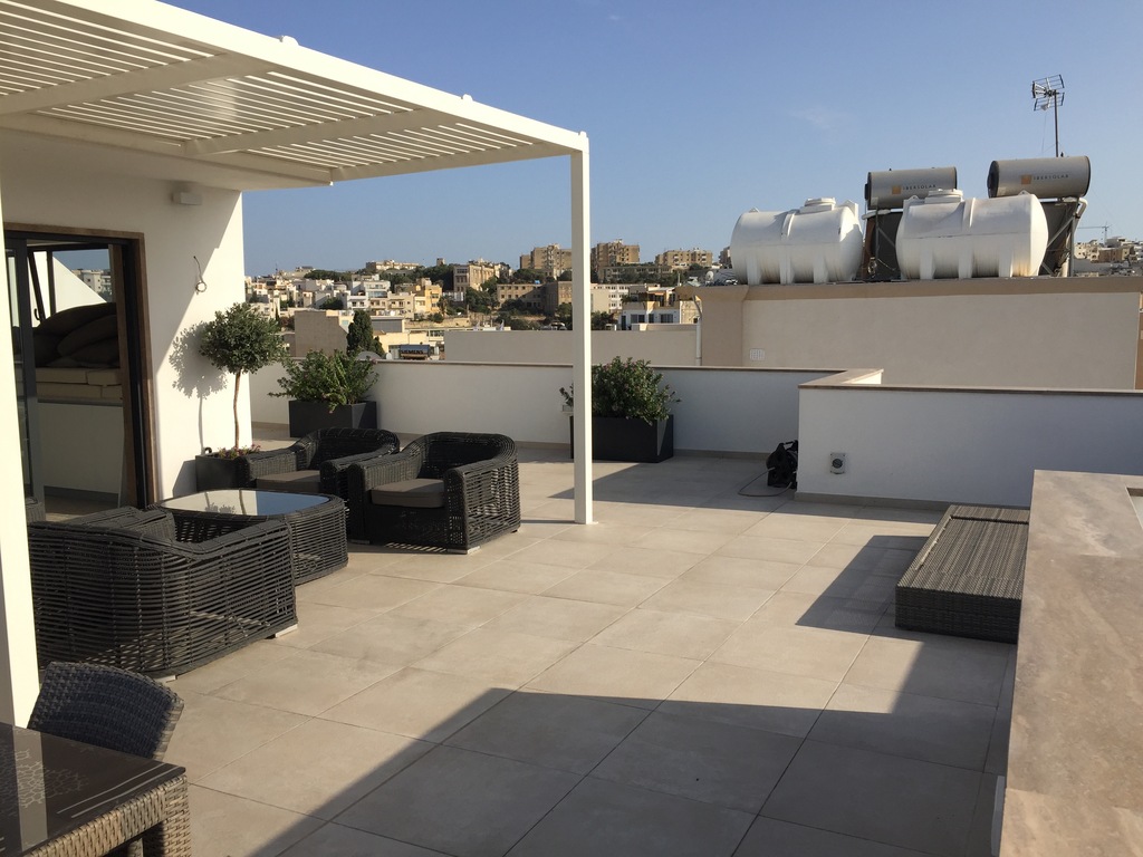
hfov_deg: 61.7
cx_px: 572
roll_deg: -0.2
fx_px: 958
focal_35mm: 29
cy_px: 428
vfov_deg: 48.2
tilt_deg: -5.6
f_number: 2.2
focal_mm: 4.15
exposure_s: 1/2083
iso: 32
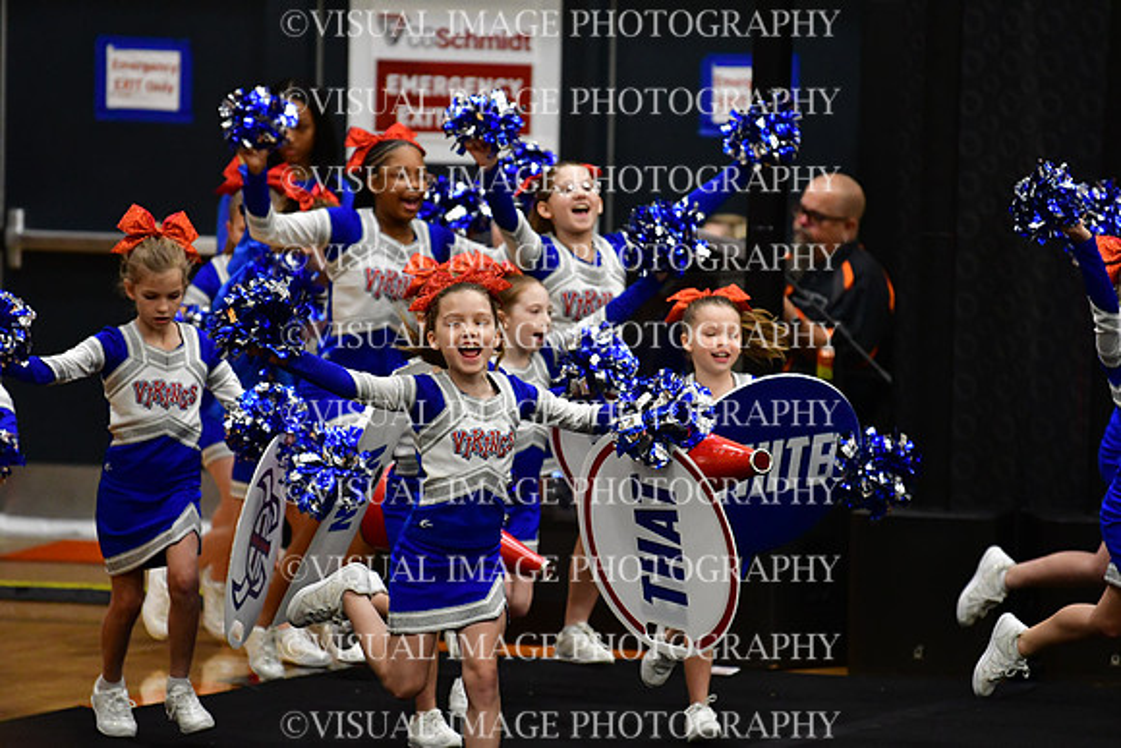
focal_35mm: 300
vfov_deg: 4.6
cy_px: 374
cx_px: 560
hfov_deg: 6.9
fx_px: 9343
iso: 4000
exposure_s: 1/800
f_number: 2.8
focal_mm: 200
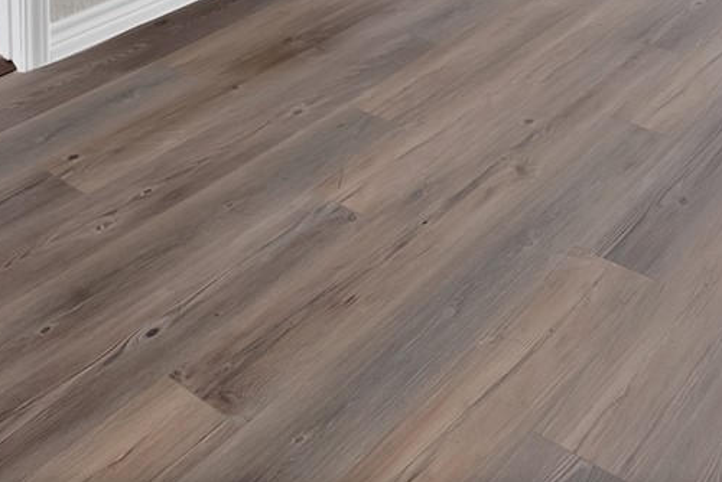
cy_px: -475
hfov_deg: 36.9
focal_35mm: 48
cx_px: 718
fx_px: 963
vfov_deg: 18.6
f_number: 9
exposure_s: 1/3
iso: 640
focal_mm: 12
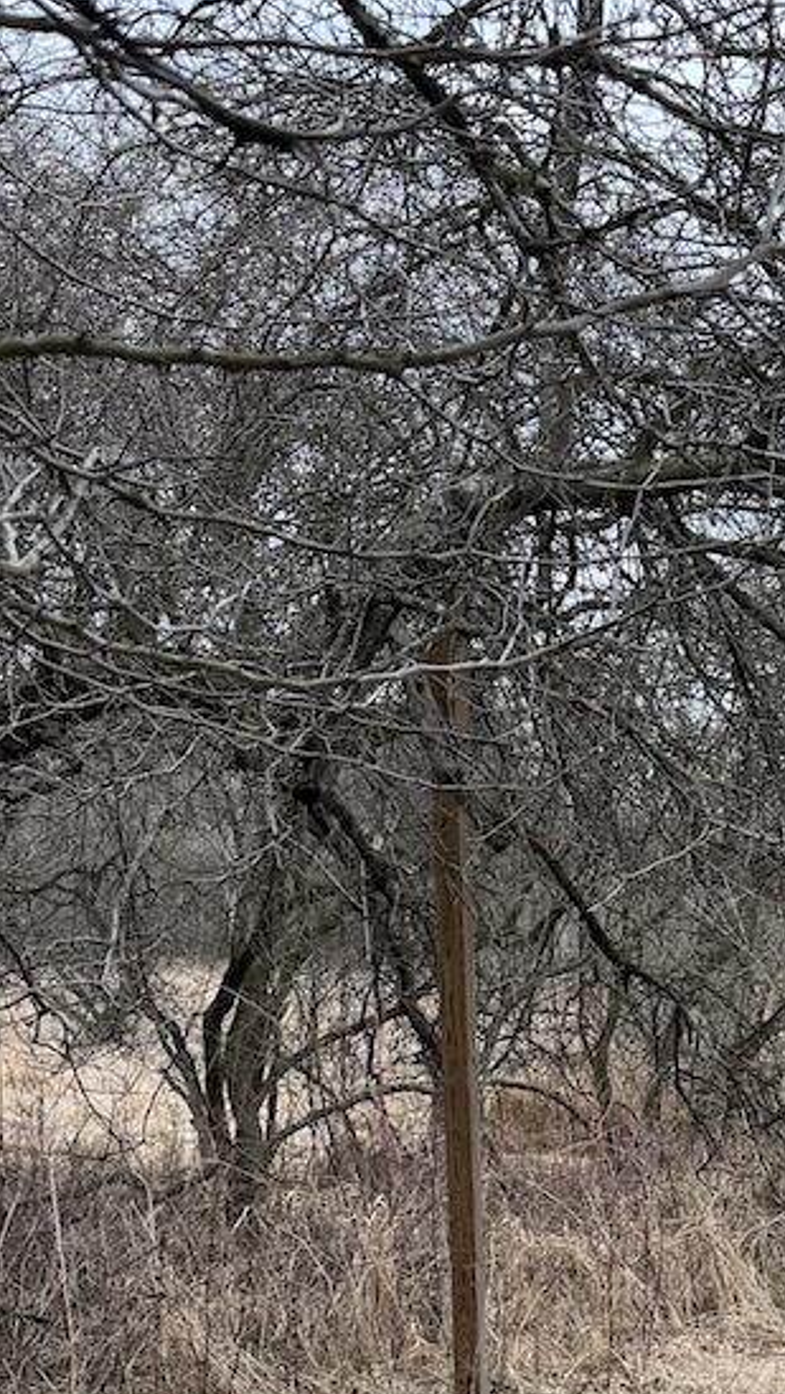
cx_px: 932
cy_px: 1351
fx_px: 2256
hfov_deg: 18.7
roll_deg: -3.5
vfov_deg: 32.0
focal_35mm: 61
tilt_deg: -10.0
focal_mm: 6.76
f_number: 1.78
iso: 100
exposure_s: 1/602
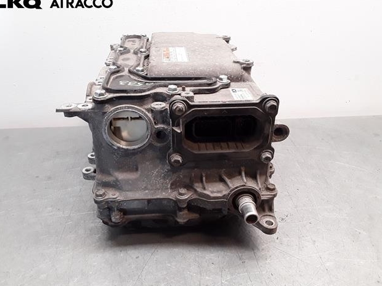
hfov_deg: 61.7
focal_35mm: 29
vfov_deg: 48.2
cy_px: 145
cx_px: 192
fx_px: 320
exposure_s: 1/100
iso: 100
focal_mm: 2.91
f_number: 1.9
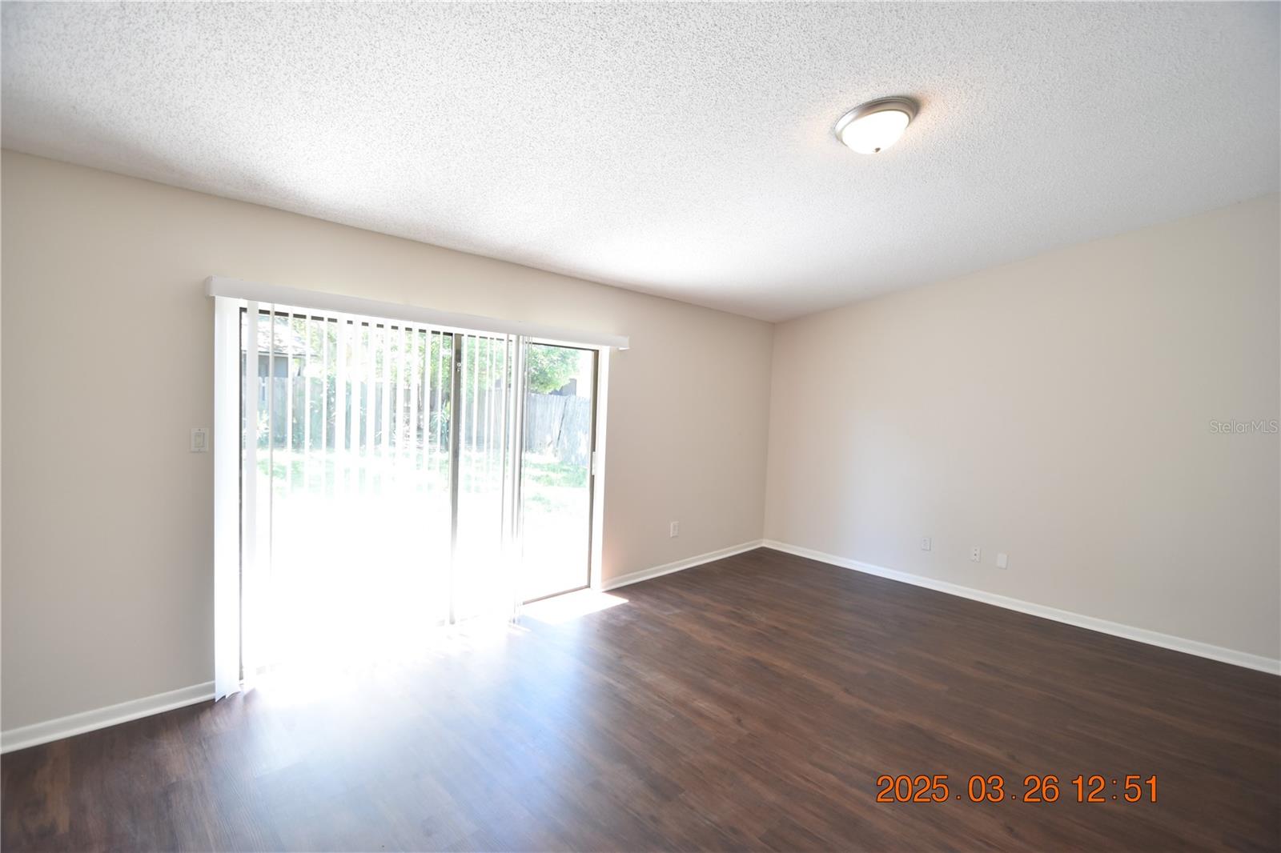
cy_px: 426
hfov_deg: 100.4
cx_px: 640
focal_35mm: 15
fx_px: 534
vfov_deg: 77.3
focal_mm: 10
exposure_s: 1/80
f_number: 4.5
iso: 400
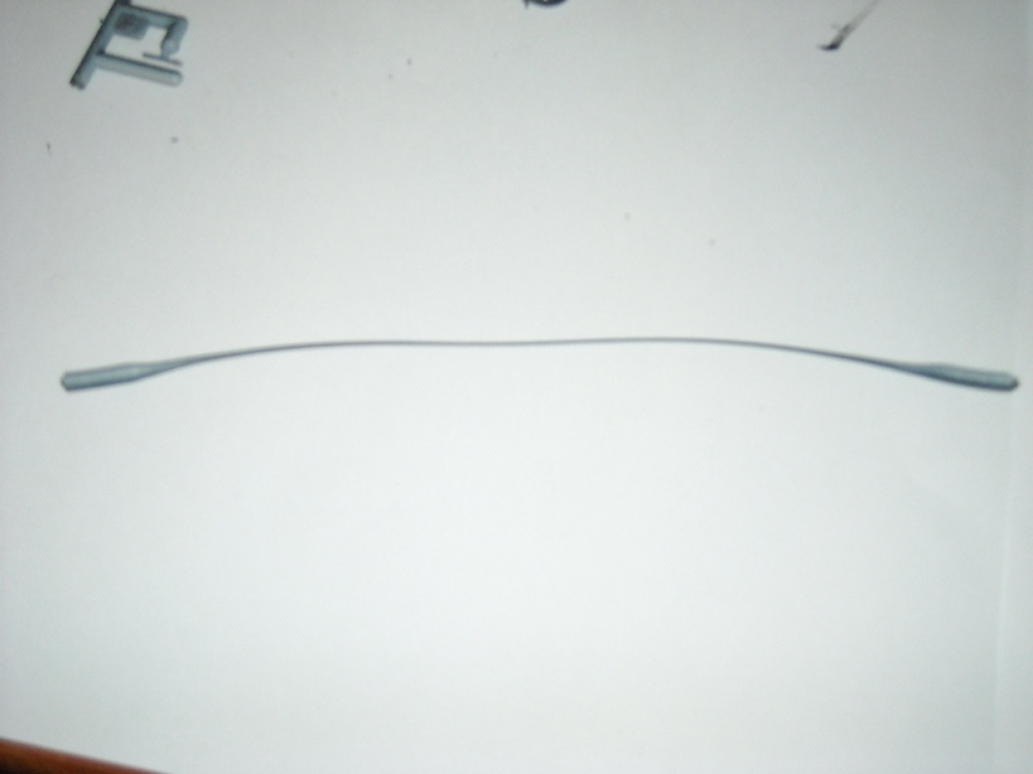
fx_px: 1611
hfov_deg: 35.5
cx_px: 516
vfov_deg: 27.0
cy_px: 387
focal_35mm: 54
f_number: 3.3
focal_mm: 8.85
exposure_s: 1/60
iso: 200
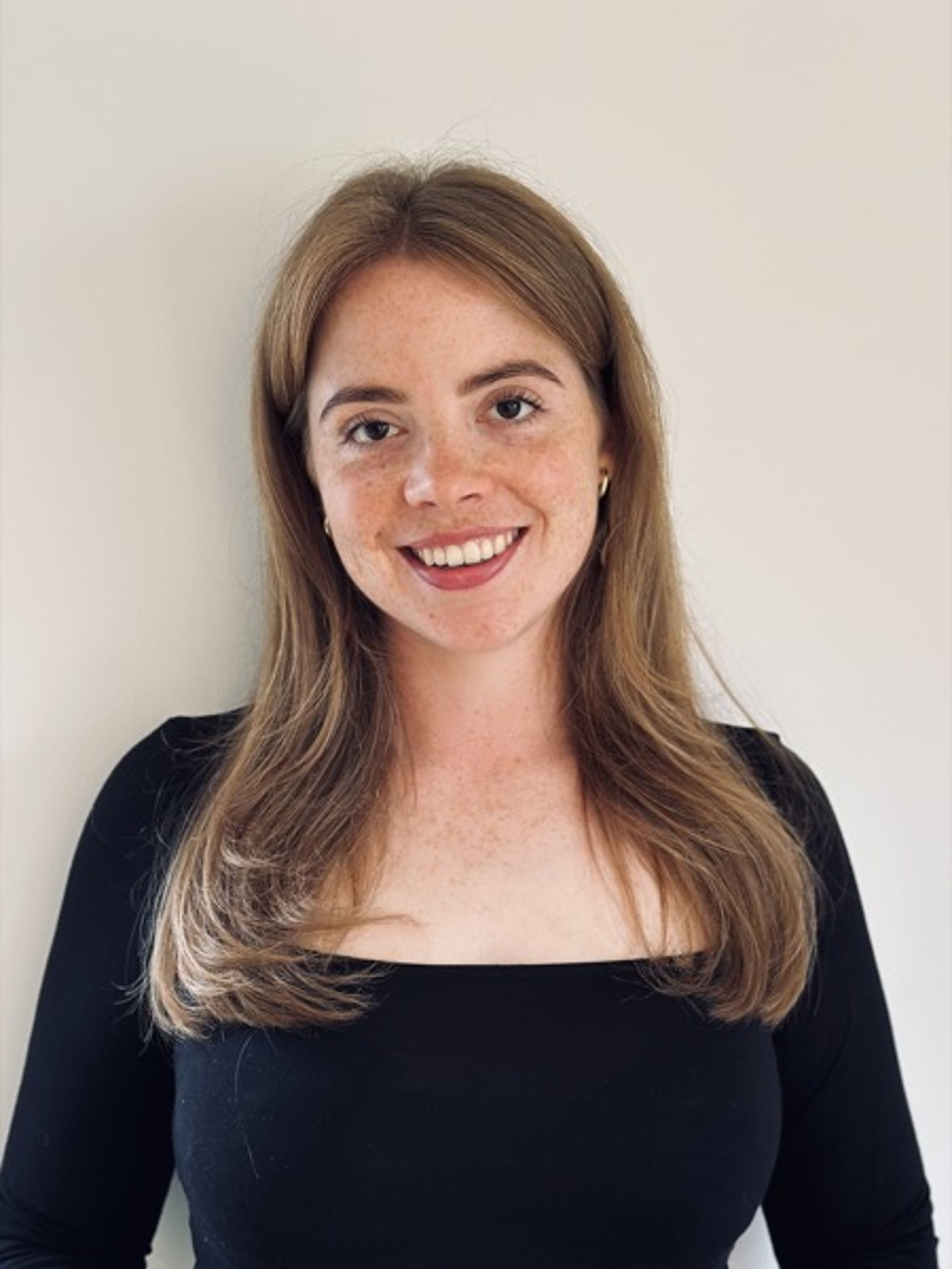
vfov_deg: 39.7
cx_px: 476
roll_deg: +0.1
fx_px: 1760
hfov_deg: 30.3
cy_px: 634
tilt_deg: -7.4
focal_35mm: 48
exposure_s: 1/60
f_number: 1.78
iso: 160
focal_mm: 6.86
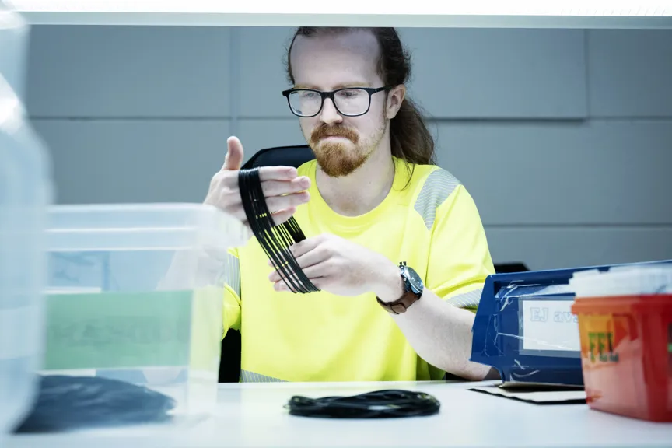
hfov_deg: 37.5
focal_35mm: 53
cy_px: 224
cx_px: 336
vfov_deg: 25.5
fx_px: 989
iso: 1000
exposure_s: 1/500
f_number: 4.5
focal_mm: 53
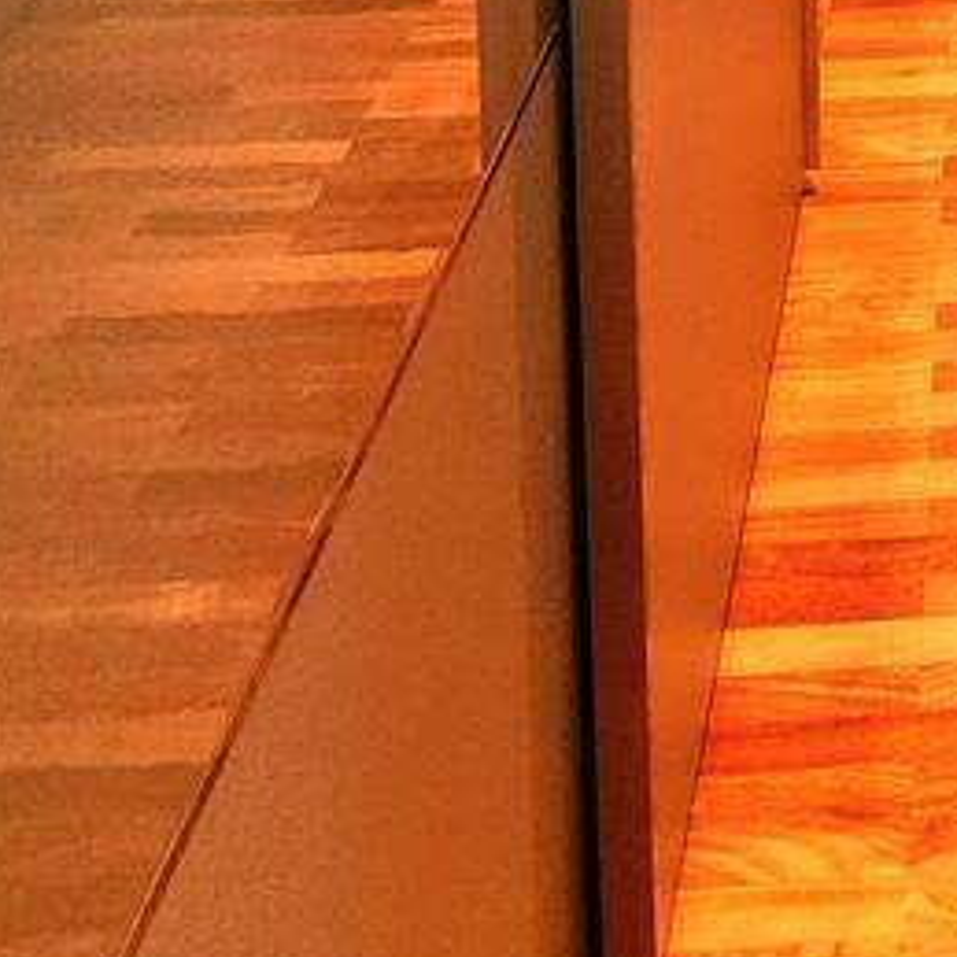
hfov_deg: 30.5
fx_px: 1501
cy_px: -776
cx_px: 1120
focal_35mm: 48
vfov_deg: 21.8
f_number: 2.2
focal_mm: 2.2
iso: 500
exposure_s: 1/30
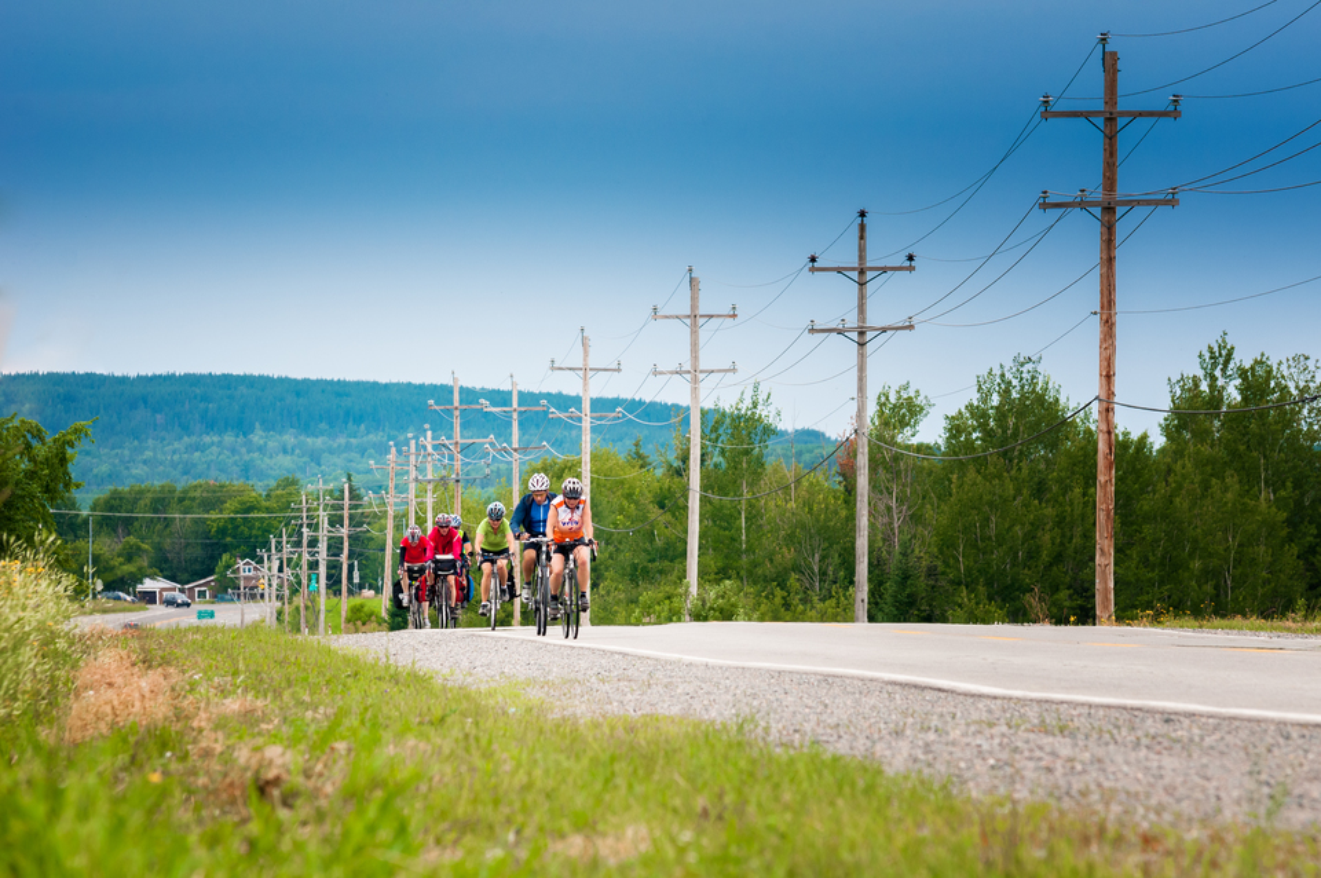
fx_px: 10172
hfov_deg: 7.4
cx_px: 660
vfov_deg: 4.9
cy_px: 439
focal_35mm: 278
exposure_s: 1/320
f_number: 8
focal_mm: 185
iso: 200
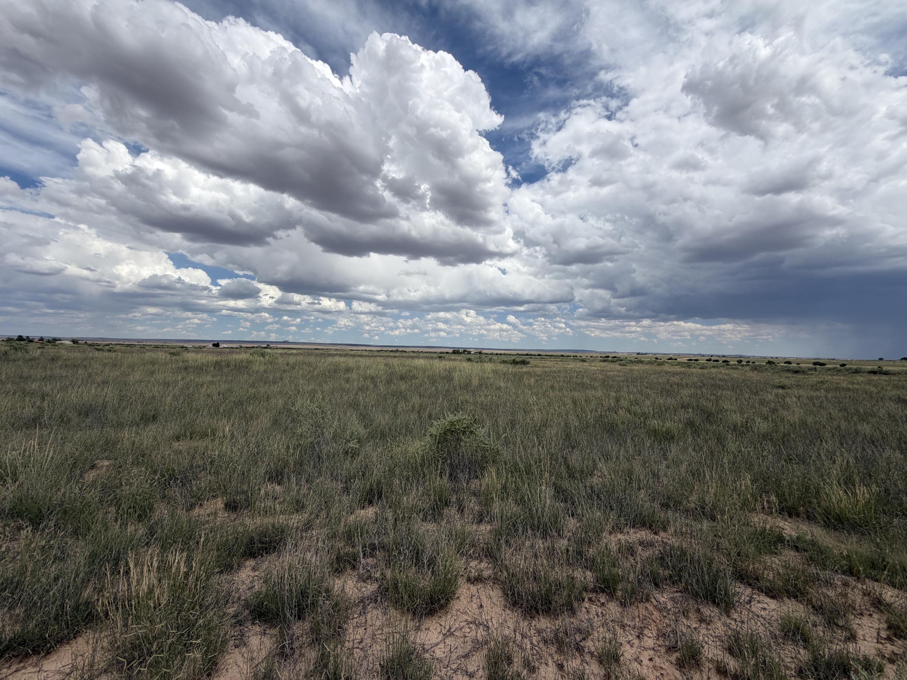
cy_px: 340
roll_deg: -1.3
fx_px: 367
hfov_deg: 102.1
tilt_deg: +3.2
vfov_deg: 85.7
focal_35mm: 14
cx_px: 454
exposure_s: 1/1698
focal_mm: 2.22
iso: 20
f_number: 2.2
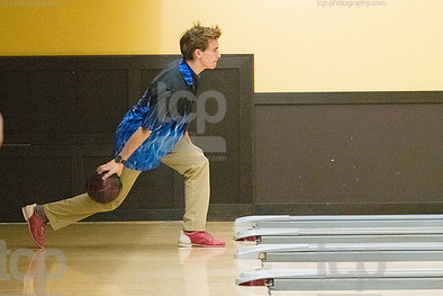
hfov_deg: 12.7
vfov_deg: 8.5
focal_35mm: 162
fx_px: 1994
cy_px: 122
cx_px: 192
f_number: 4.5
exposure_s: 1/1000
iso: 10000
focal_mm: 110
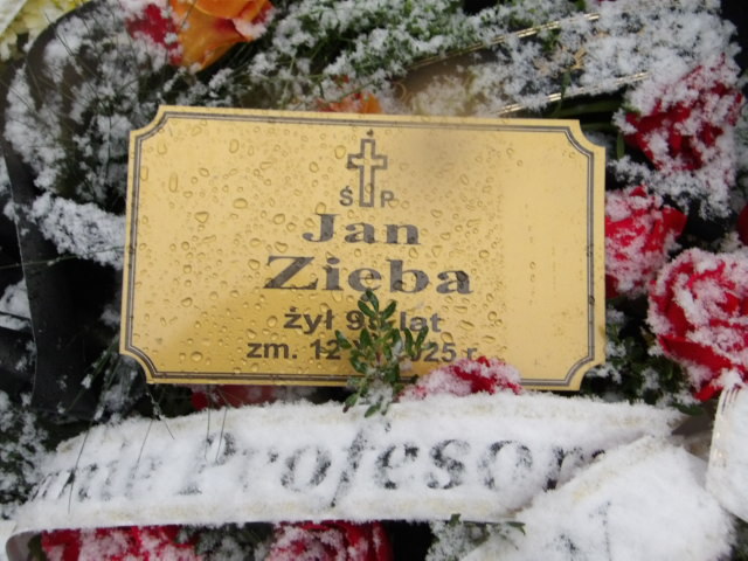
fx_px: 908
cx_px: 374
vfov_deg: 34.3
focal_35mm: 42
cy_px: 280
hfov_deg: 44.8
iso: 912
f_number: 13.1
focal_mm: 7.6
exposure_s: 1/60
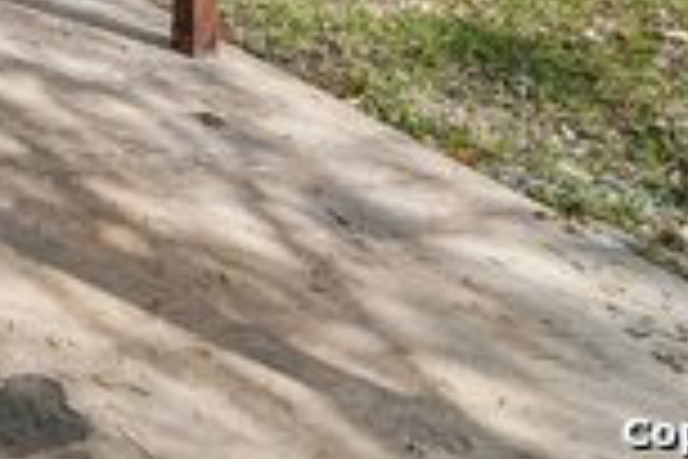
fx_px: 1280
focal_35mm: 67
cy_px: -448
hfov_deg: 22.1
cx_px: -459
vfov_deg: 16.0
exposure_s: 1/350
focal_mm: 16
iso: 200
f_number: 8
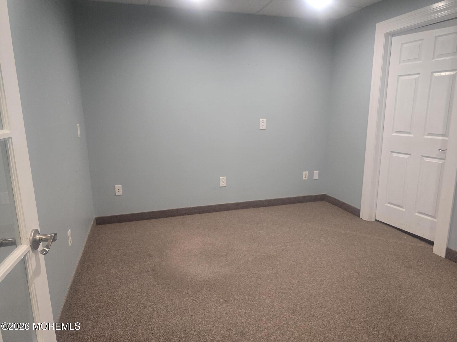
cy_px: 171
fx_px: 304
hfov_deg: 73.9
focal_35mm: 23
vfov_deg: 58.9
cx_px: 228
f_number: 1.7
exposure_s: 1/120
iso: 500
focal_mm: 6.3
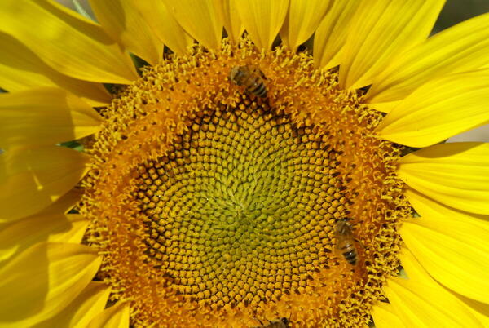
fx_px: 2040
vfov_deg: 9.2
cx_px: 244
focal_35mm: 150
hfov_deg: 13.7
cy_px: 164
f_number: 10
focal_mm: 100
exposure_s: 1/200
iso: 100
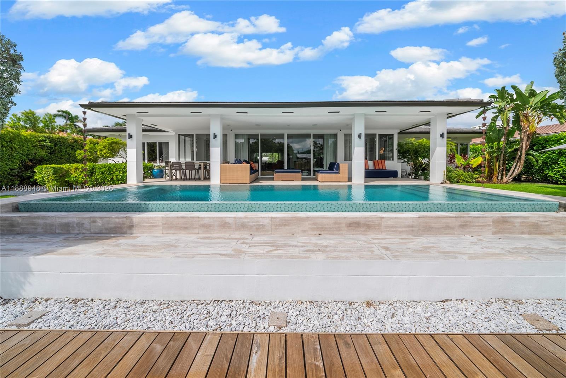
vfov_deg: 90.1
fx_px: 189
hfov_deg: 112.6
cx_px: 283
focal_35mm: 12
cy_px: 189
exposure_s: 1/500
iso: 160
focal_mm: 12
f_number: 8
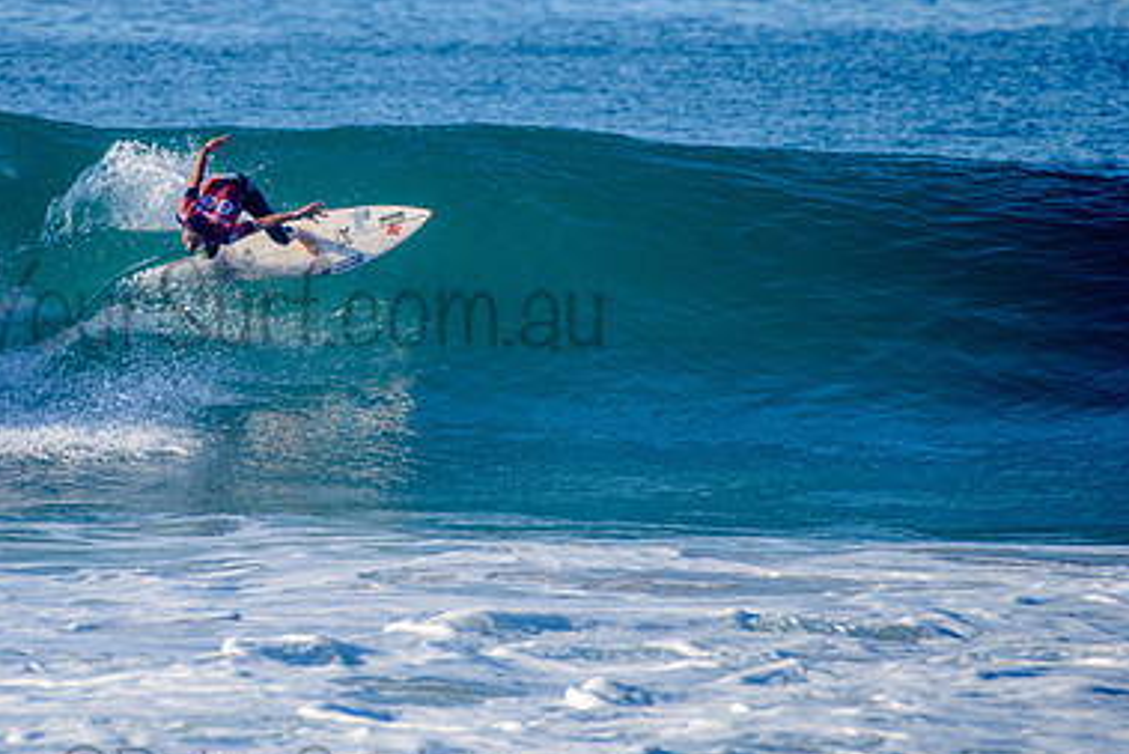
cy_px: 279
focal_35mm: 766
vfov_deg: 1.8
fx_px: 24030
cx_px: 289
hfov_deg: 2.7
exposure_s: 1/1600
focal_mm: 500
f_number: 5.6
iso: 220
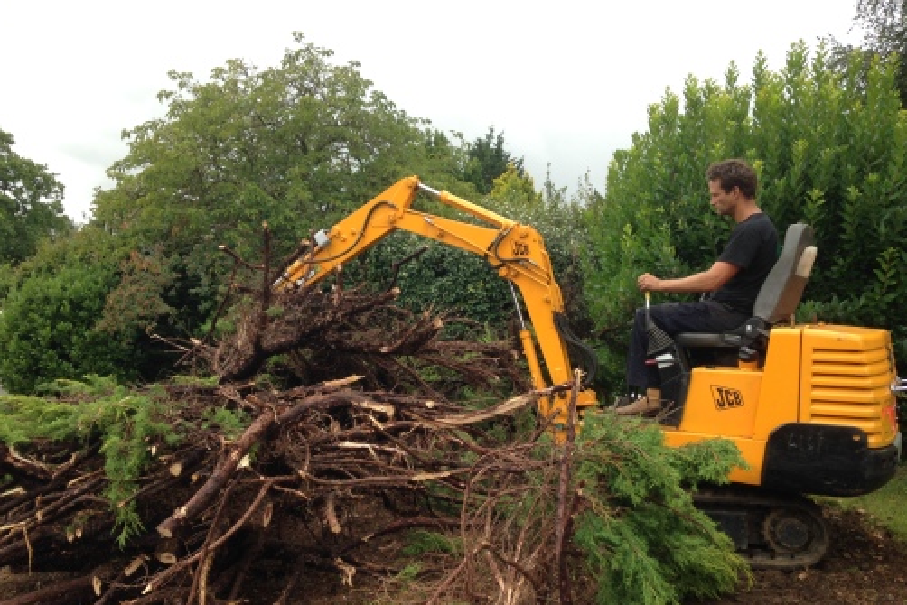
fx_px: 882
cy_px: 345
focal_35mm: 35
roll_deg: -0.7
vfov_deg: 37.8
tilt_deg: -6.8
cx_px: 448
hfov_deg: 54.4
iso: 50
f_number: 2.4
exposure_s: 1/229
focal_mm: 4.12
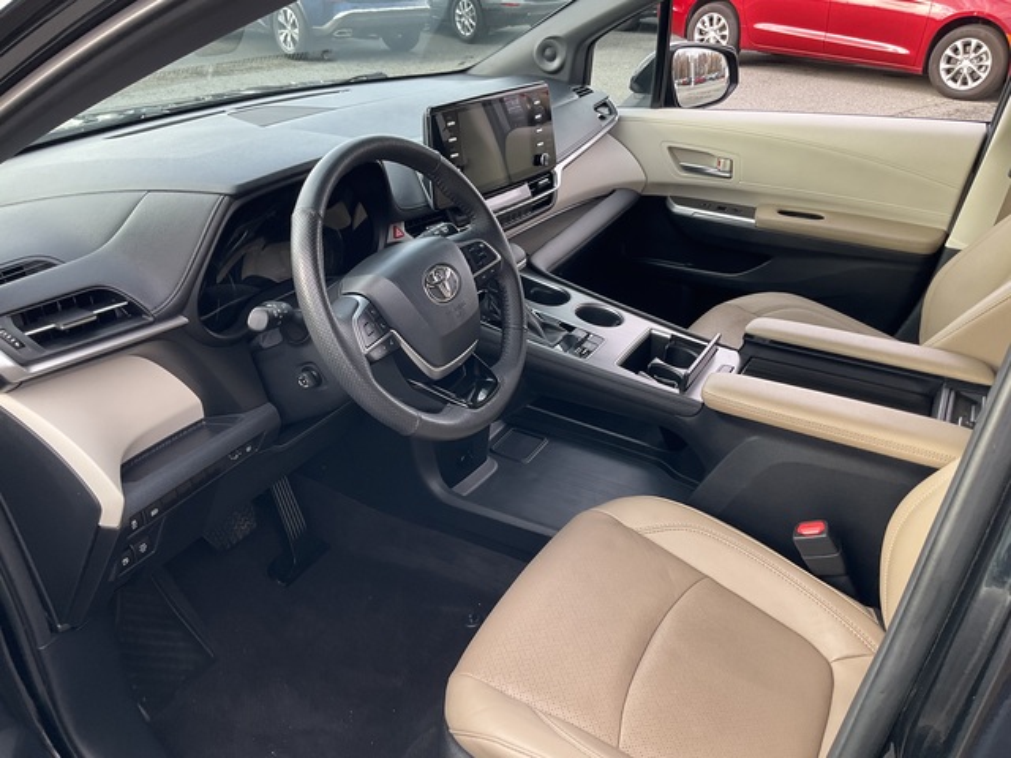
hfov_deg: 61.7
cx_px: 506
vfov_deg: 48.2
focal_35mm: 29
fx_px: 847
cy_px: 379
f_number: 1.8
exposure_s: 1/122
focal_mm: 3
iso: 32
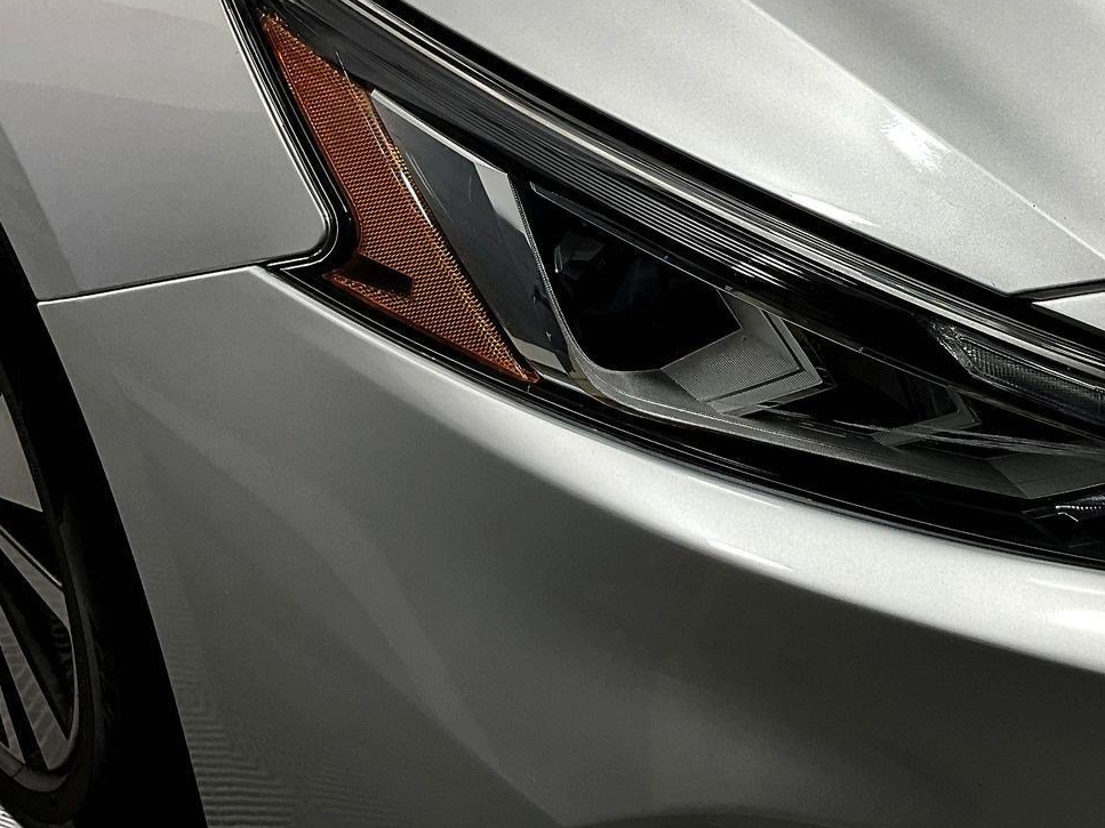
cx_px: 835
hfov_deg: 38.6
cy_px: 328
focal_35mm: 48
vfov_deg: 30.2
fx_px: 1532
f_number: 1.8
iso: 20
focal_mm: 3
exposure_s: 1/174
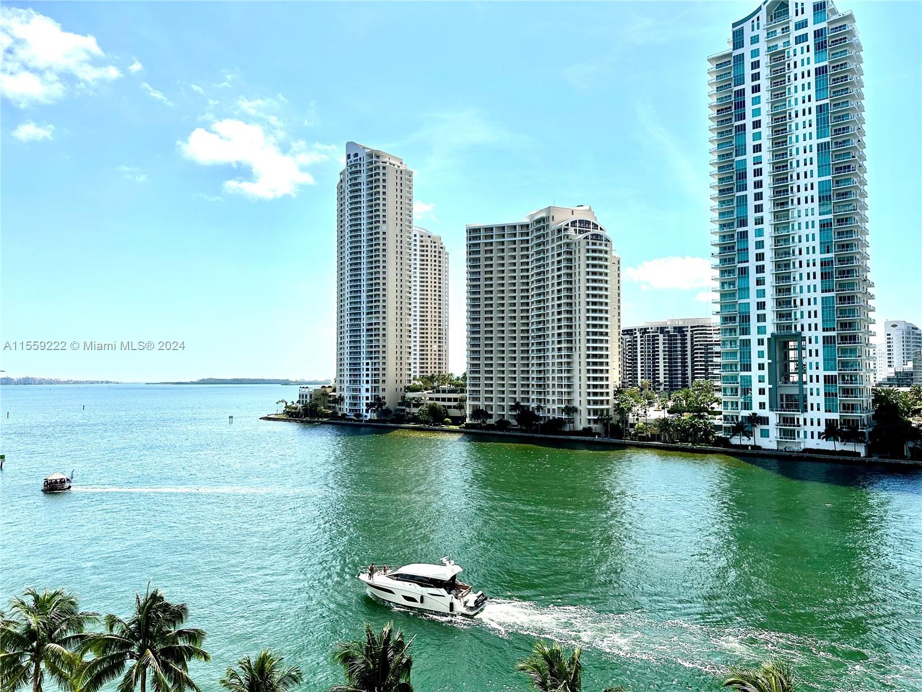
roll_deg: +0.0
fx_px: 639
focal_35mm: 24
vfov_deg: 56.8
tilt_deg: +3.3
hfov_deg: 71.6
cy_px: 346
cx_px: 461
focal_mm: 6.86
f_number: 1.78
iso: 80
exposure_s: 1/6211
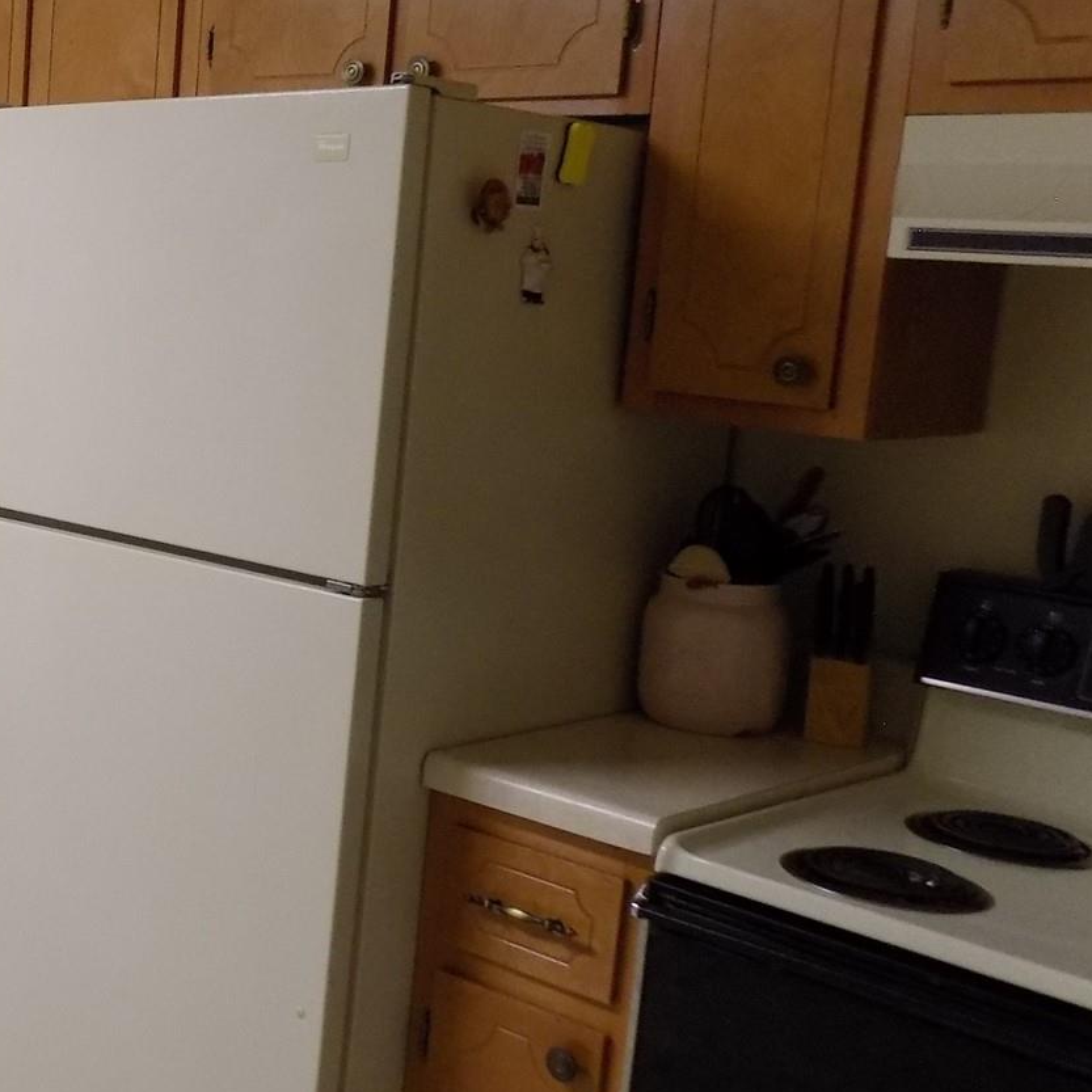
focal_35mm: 50
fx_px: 1785
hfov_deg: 30.3
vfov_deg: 34.0
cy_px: 522
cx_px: -119
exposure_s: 1/30
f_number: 3.1
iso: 200
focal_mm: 4
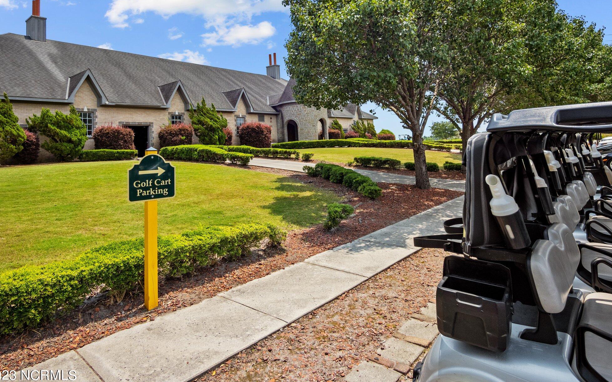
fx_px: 334
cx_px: 295
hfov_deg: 85.0
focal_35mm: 20
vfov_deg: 59.3
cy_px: 157
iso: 200
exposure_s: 1/1600
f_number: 4
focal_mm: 9
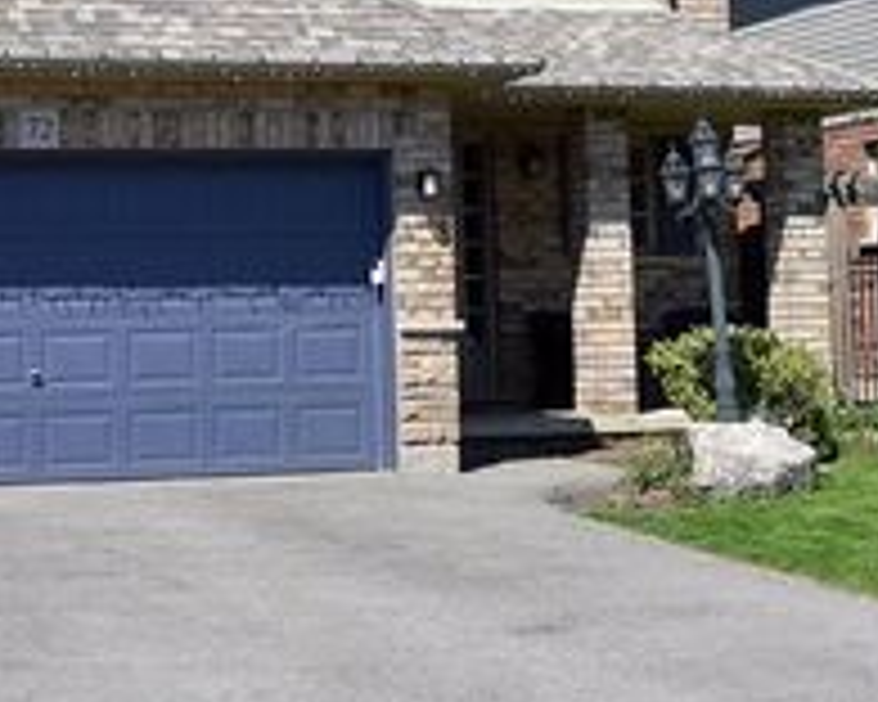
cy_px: 70
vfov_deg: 20.8
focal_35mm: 72
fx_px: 1871
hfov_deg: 26.2
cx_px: 257
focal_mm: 30
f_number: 14
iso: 500
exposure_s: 1/800
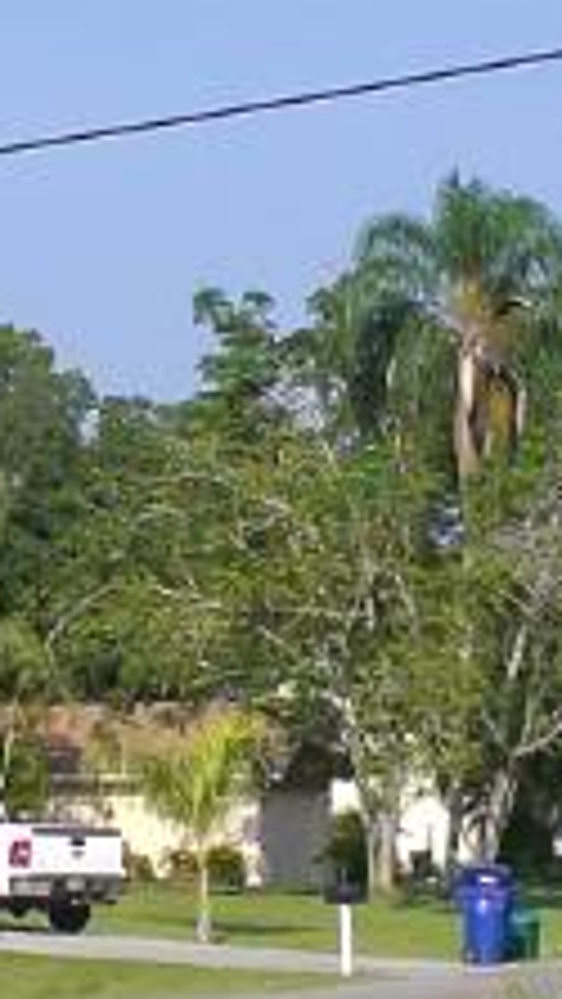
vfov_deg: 11.2
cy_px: 832
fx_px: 5056
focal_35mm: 191
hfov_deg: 6.4
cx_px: 337
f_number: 4.4
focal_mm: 6.3
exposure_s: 1/400
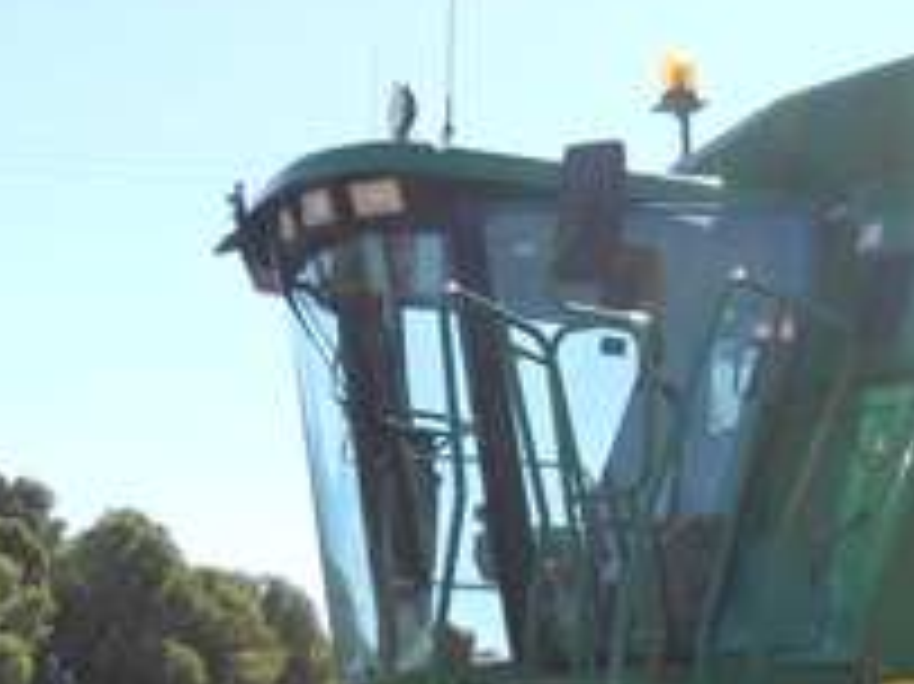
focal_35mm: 102
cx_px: 1171
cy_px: 567
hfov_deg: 18.1
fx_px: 2692
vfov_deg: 14.4
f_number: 3.9
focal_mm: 6.9
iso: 80
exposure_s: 1/500
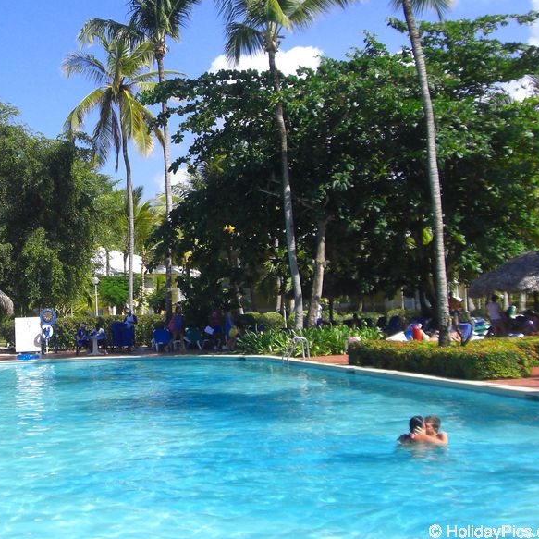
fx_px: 1039
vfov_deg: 28.9
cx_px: 90
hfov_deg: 28.3
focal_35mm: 59
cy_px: 191
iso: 100
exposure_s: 1/160
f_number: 8
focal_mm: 6.2
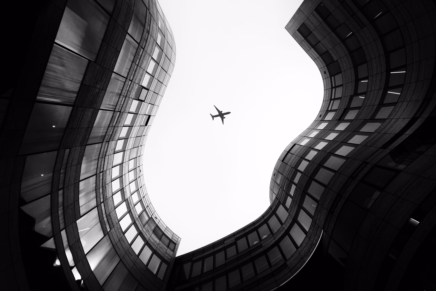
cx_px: 218
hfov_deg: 100.4
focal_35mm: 15
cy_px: 146
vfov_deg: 77.3
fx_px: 182
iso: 200
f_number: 13
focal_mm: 10
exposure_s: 1/250
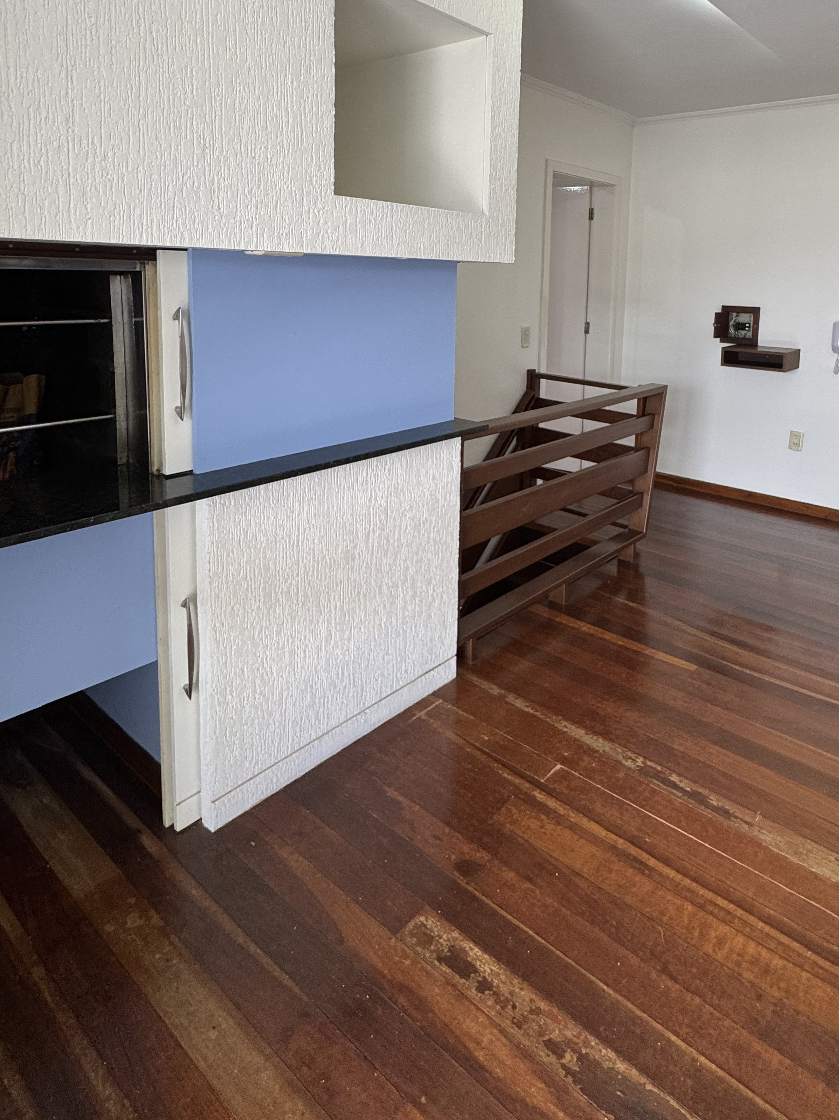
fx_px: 711
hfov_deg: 60.6
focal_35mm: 22
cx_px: 502
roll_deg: -0.7
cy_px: 359
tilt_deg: -5.9
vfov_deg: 73.7
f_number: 2.2
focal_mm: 2.22
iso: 125
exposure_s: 1/120
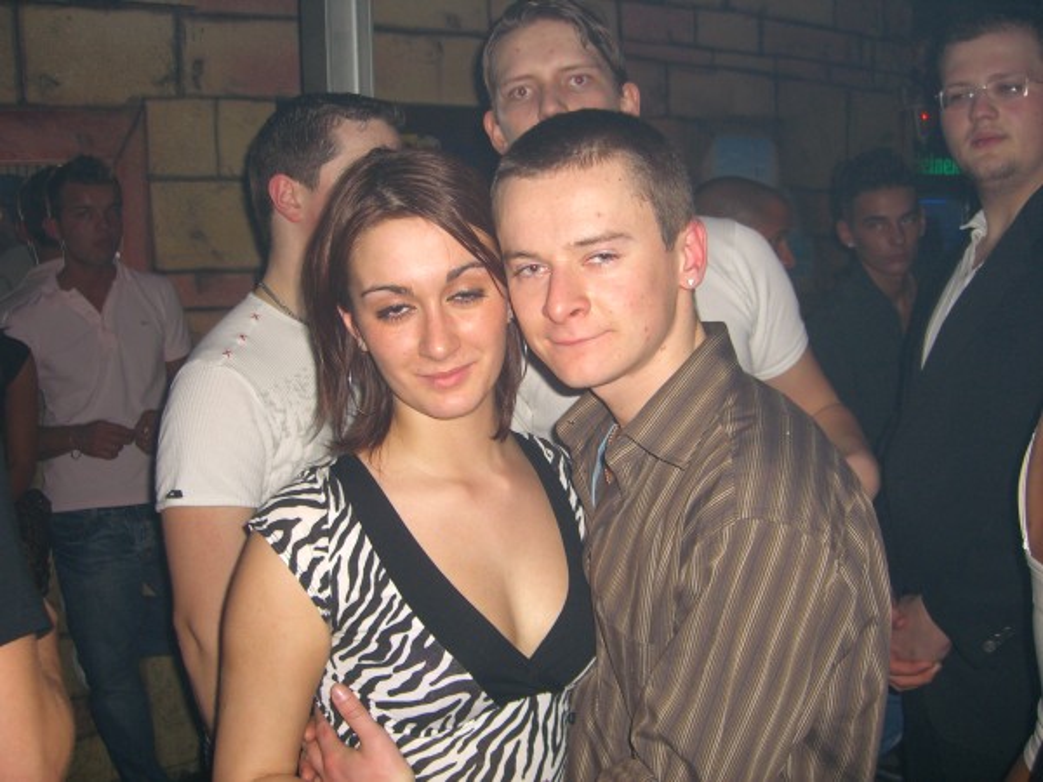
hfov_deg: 49.0
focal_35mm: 38
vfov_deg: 37.7
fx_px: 1145
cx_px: 522
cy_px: 391
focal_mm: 7.9
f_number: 2.8
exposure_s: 1/60
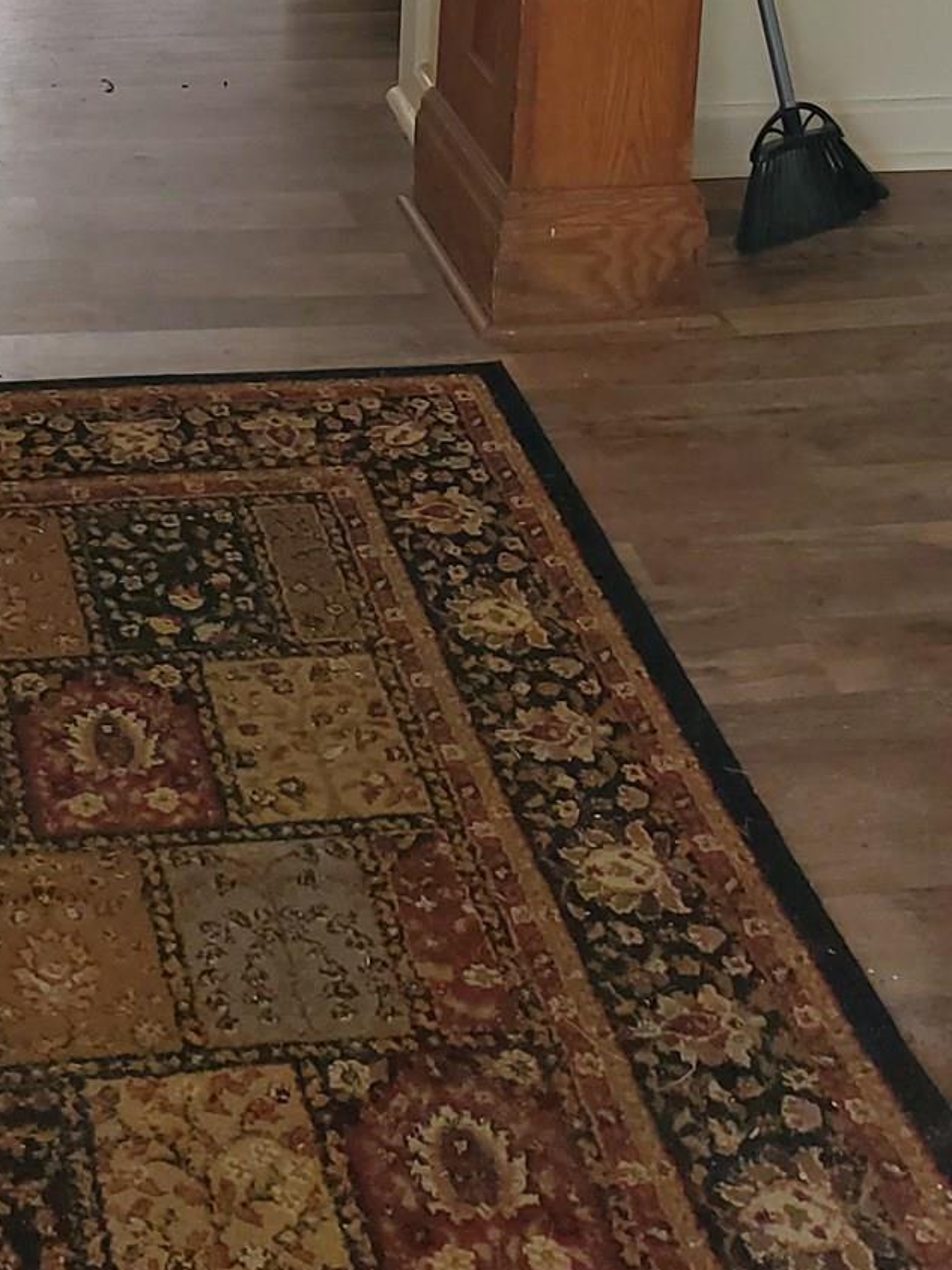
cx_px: 134
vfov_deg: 24.3
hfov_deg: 20.4
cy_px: -345
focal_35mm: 71
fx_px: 2603
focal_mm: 4.3
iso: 80
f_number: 2.4
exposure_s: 1/60
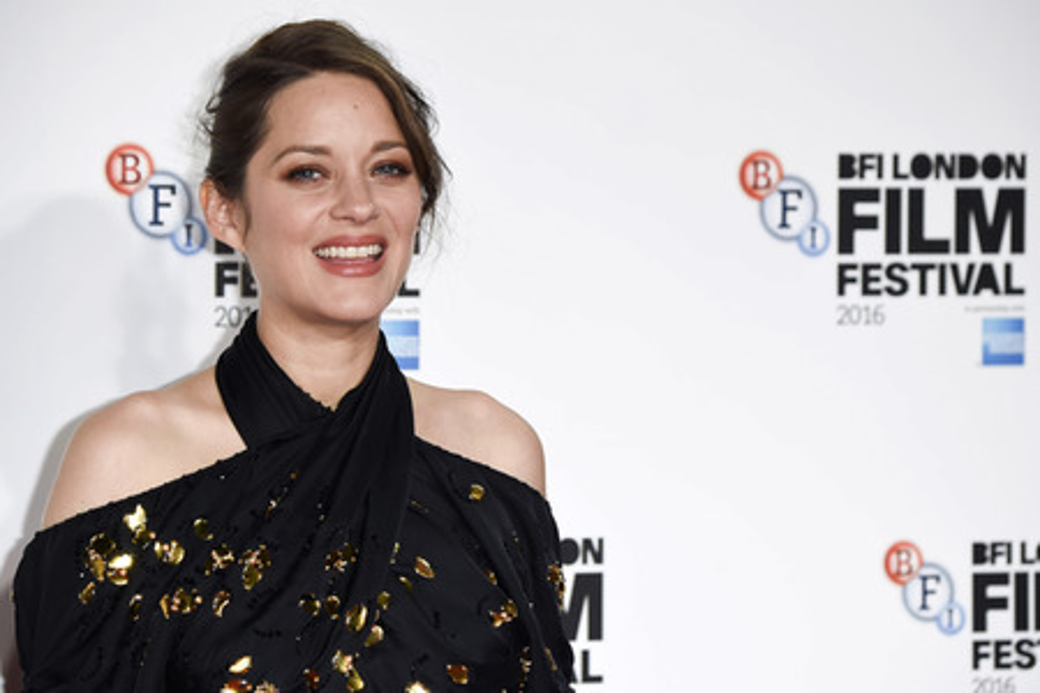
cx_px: 520
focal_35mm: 220
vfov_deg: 6.2
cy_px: 346
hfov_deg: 9.4
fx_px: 6355
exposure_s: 1/250
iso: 800
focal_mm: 220
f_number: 5.6
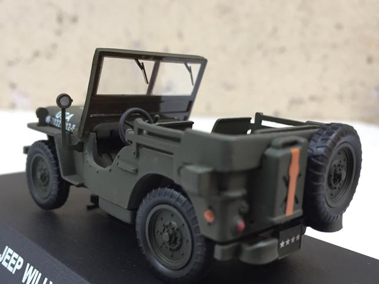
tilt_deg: -12.2
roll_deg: -3.2
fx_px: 394
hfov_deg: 51.4
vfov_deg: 39.6
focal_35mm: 36
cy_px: 154
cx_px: 188
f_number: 2.2
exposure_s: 1/33
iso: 50
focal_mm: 4.15
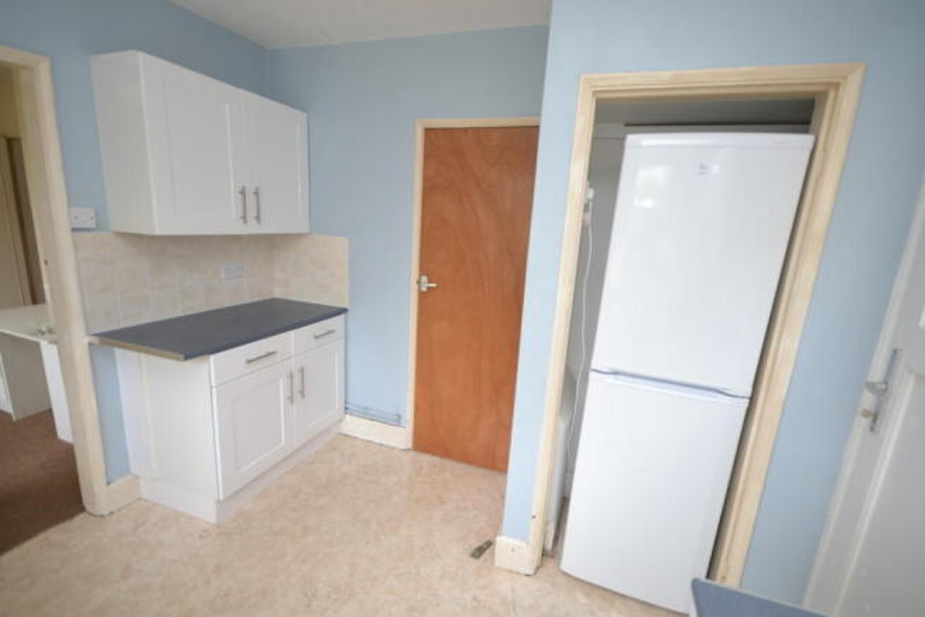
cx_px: 462
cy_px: 308
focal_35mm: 16
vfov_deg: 72.1
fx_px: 424
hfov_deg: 95.0
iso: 400
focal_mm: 11
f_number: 4.2
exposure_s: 1/60
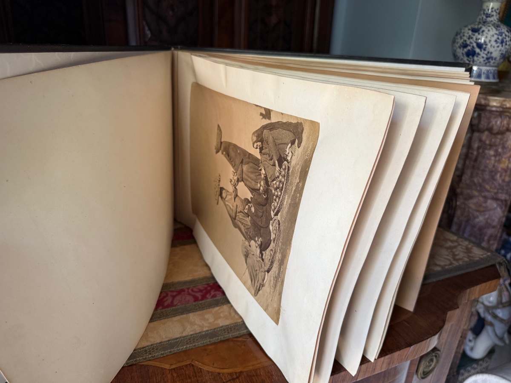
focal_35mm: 24
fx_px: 354
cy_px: 192
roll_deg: -2.6
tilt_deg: -19.9
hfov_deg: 71.6
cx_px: 256
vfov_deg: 56.8
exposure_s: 1/96
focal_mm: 6.76
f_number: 1.78
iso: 200
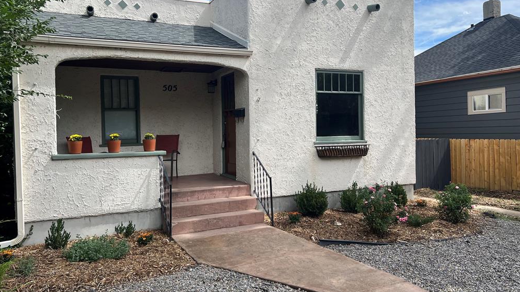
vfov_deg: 40.1
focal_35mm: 29
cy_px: 131
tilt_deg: -1.0
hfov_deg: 66.1
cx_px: 255
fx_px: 400
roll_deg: +1.5
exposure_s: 1/2632
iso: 50
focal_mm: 5.7
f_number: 1.5
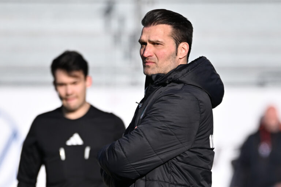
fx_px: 3902
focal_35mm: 500
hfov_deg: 4.1
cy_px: 94
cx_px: 140
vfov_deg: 2.7
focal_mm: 500
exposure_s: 1/1600
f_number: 6.3
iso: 360
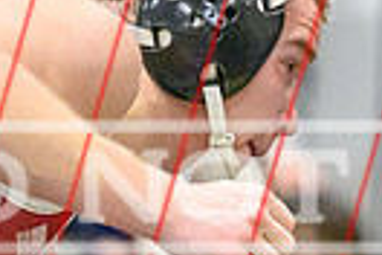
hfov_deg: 2.3
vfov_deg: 1.5
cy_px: 293
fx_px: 9624
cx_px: 488
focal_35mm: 907
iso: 16000
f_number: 2.8
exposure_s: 1/800
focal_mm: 155
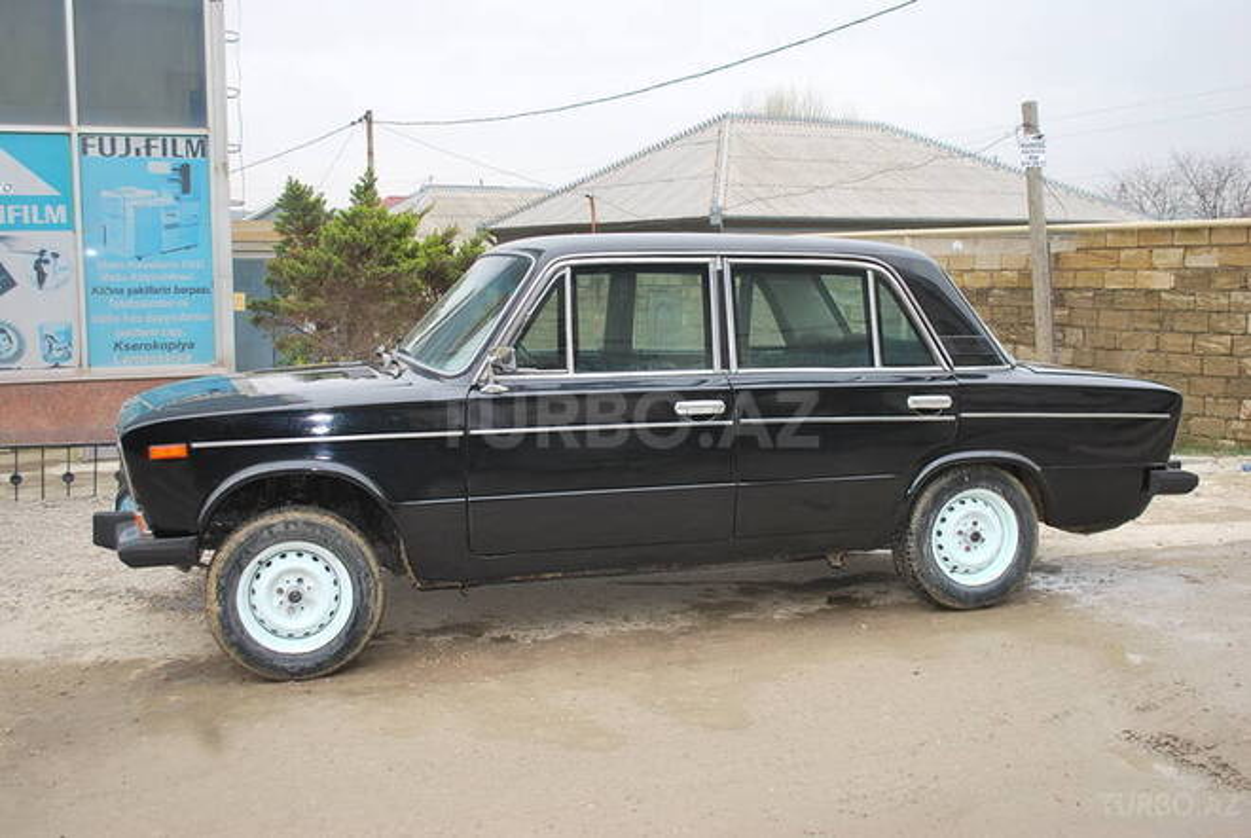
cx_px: 626
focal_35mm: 36
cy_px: 419
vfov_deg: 37.0
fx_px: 1253
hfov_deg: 53.1
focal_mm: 24
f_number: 4.2
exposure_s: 1/125
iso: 100
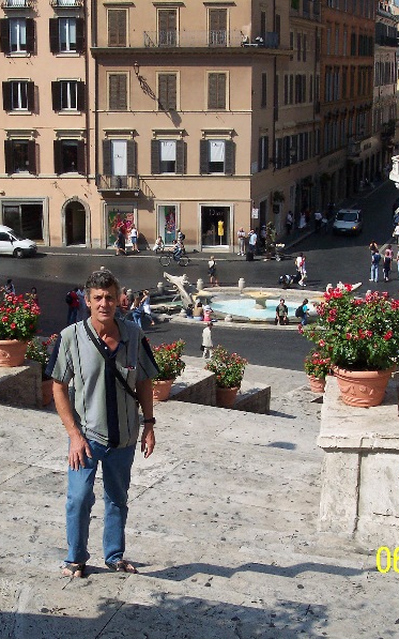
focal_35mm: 54
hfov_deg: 23.9
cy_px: 319
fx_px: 940
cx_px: 156
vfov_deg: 37.5
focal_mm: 8
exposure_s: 1/700
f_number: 4.8
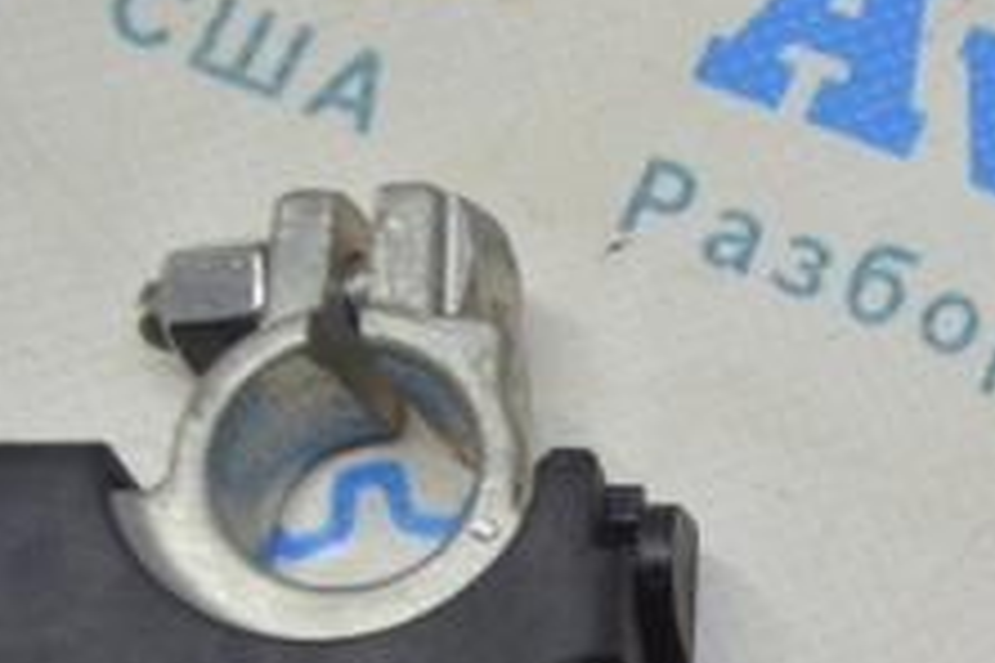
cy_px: 898
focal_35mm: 95
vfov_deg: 13.8
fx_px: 2625
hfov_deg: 20.4
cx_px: 1107
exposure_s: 1/25
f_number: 5.6
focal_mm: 22
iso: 400
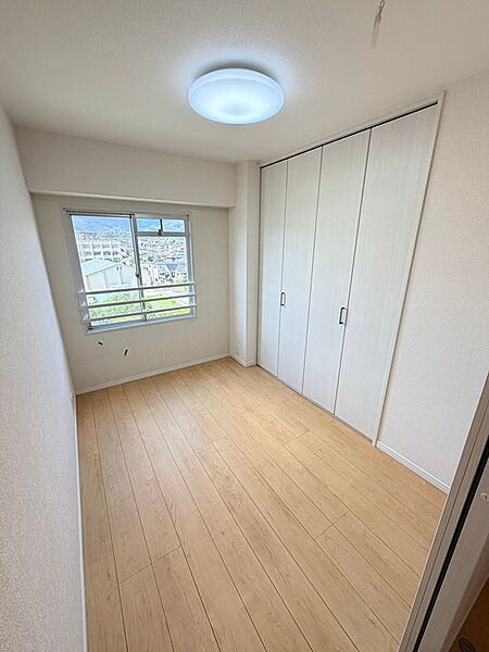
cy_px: 326
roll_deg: -0.8
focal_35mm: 14
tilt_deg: -18.1
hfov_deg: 85.7
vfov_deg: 102.1
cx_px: 244
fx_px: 264
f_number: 2.2
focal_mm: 2.22
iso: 100
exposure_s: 1/121
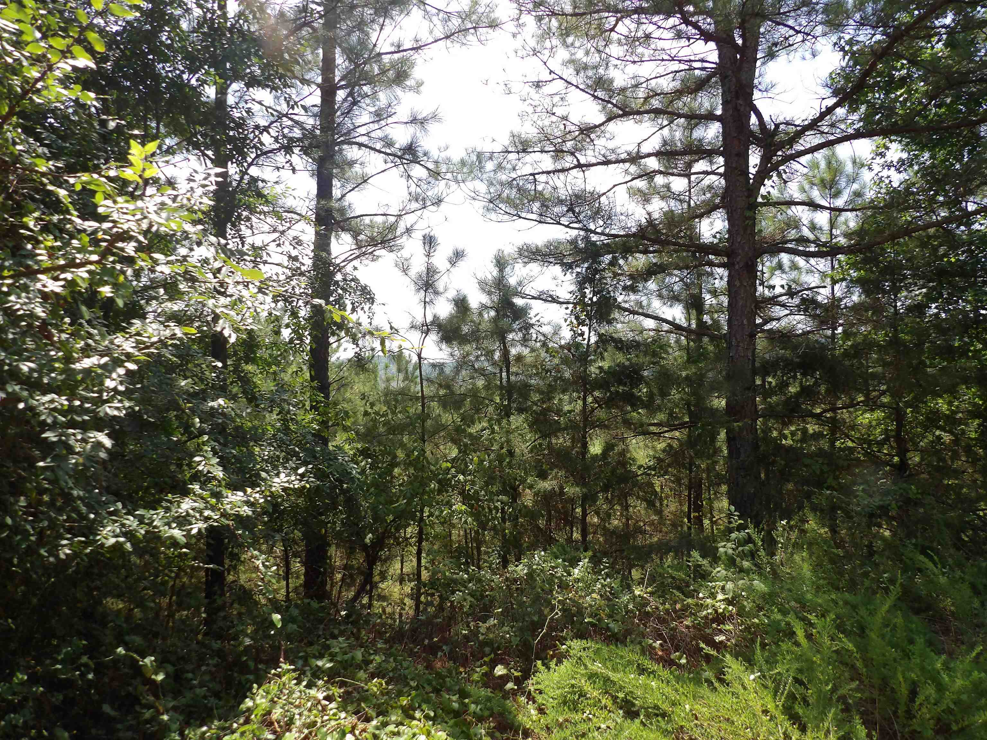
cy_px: 370
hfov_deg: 71.6
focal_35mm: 24
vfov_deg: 56.8
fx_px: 684
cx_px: 494
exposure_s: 1/386
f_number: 3.2
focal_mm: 4.3
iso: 100
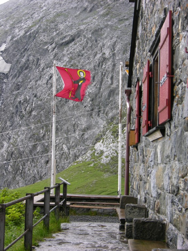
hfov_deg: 21.0
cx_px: 94
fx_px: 507
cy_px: 126
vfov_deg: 27.8
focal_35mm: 70
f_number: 3.3
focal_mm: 17.8
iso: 50
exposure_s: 1/59.7
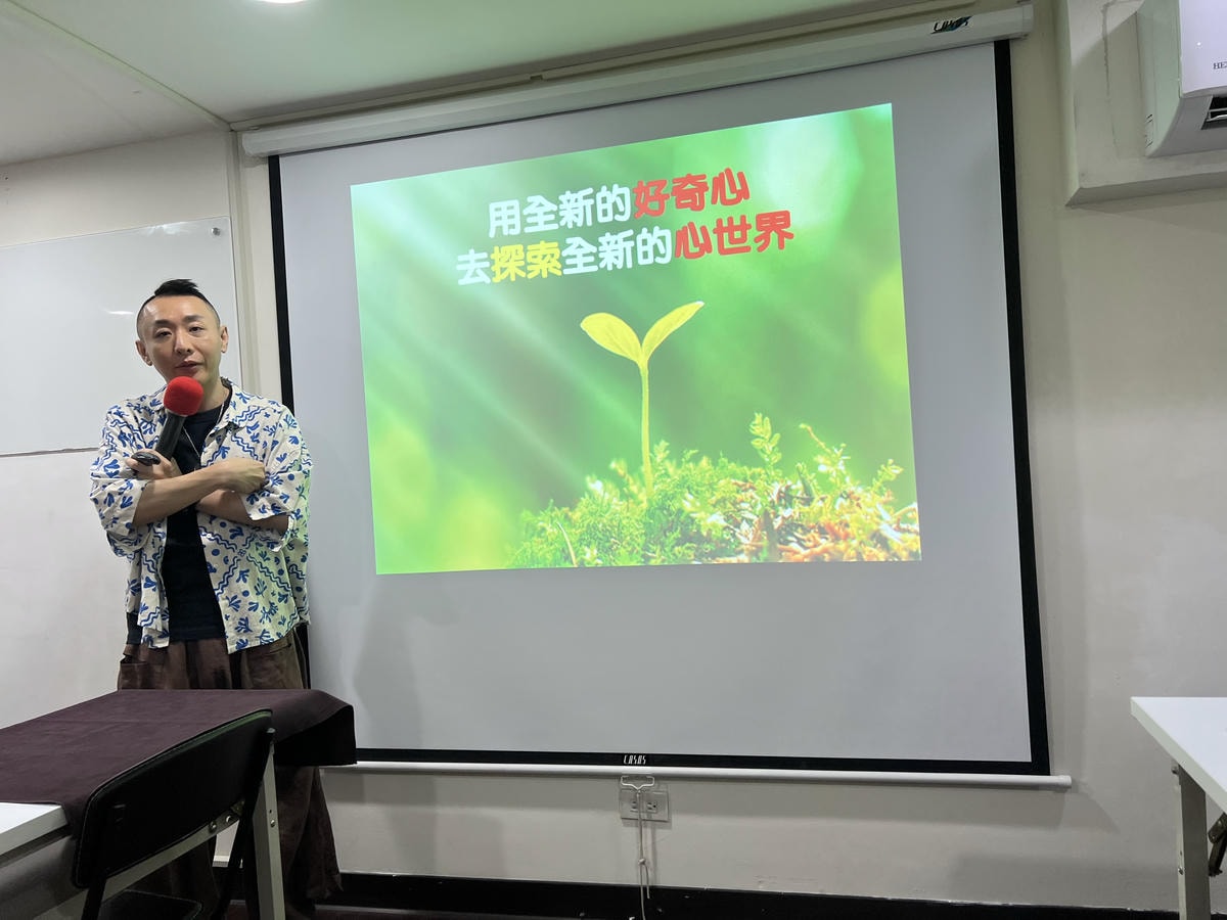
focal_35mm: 26
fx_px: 922
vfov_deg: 53.1
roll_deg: +3.6
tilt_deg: -0.2
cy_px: 460
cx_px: 614
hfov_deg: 67.3
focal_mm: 5.7
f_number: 1.5
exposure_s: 1/121
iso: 64
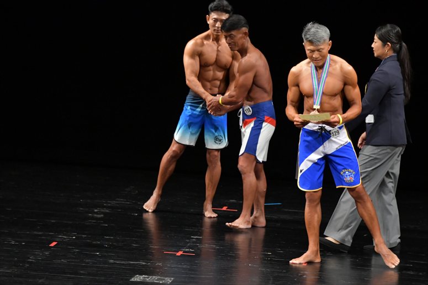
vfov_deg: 4.8
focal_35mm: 285
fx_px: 3387
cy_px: 142
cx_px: 214
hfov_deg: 7.2
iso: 3200
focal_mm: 190
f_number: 5.6
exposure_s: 1/400
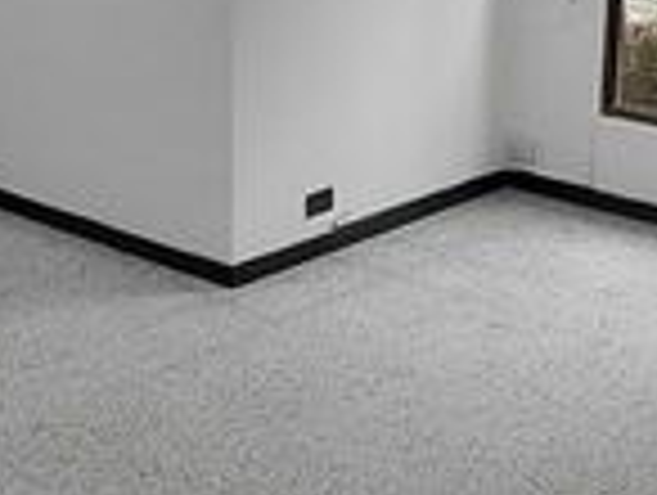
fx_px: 1388
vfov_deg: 20.0
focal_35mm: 73
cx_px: 434
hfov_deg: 26.5
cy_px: 86
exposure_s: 1/60
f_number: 2.2
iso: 40
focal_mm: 1.64
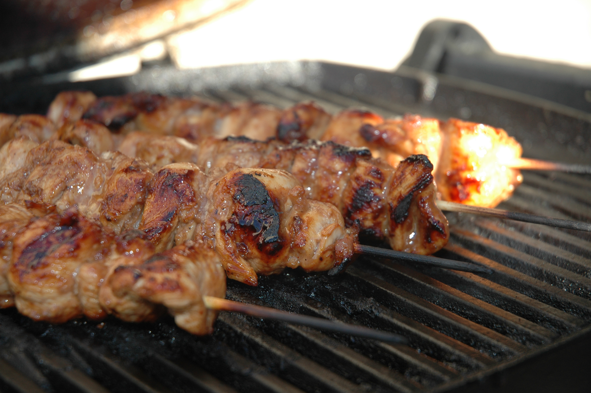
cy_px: 196
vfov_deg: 13.0
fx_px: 1722
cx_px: 296
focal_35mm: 105
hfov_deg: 19.5
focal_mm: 70
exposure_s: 1/180
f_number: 4.5
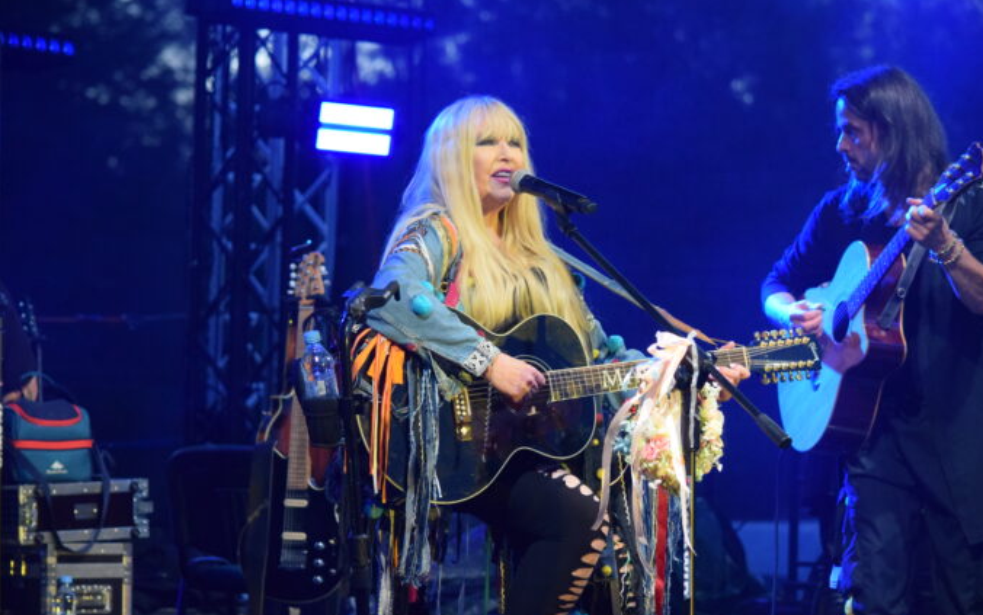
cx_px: 494
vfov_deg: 8.5
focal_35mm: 154
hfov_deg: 13.6
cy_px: 315
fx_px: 4127
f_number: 4.8
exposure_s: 1/200
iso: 3200
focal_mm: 100
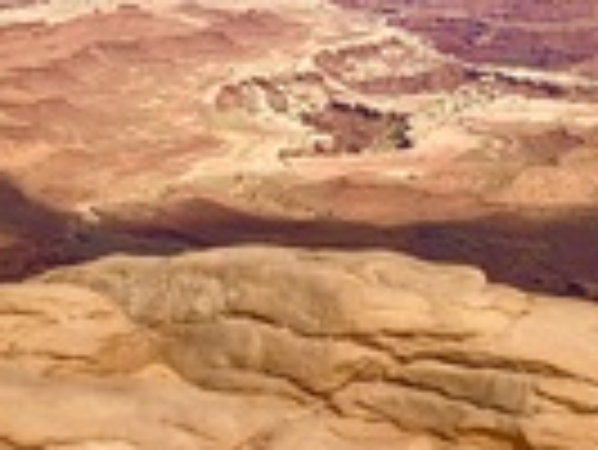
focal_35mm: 118
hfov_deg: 15.4
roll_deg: +0.6
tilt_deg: +0.5
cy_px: -270
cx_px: -310
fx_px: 2040
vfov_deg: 11.9
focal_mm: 4
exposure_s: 1/2000
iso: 20
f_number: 1.8
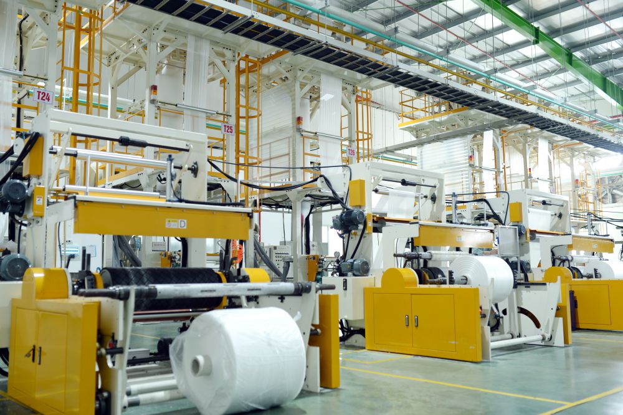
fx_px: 605
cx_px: 312
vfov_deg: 37.8
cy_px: 208
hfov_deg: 54.5
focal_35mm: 35
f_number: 2.5
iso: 400
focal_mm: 35
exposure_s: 1/60
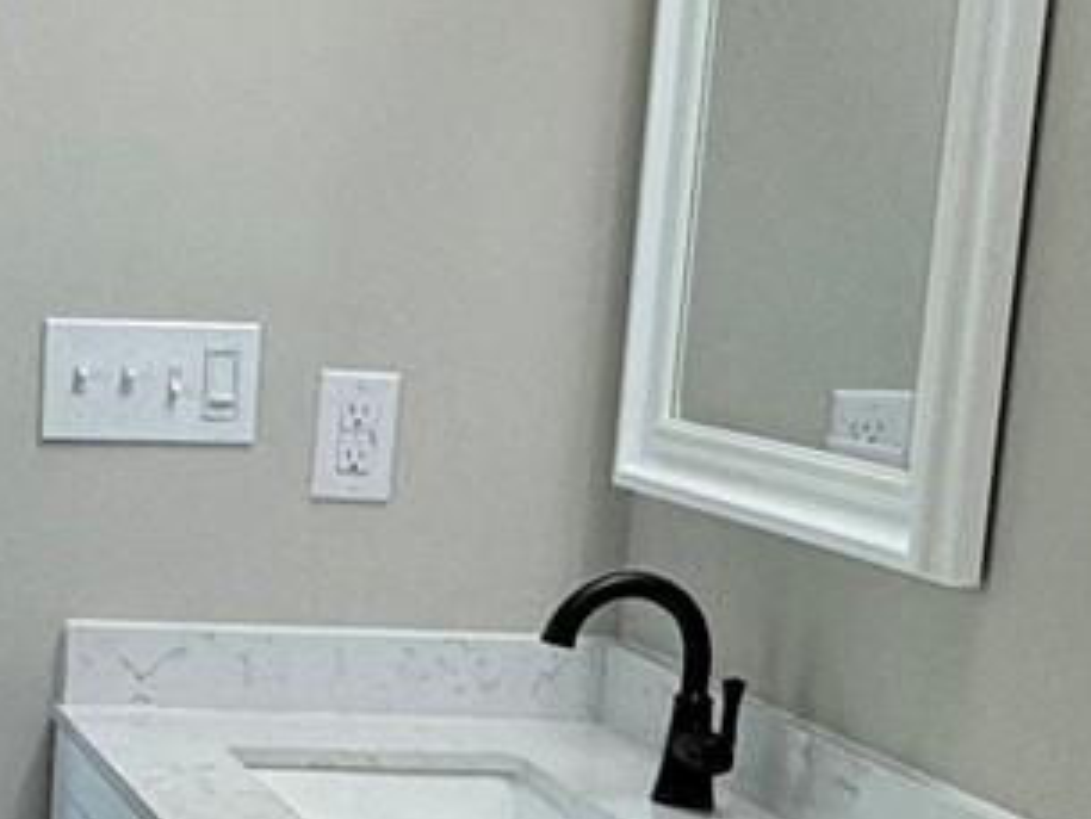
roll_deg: -2.6
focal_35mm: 94
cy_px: 790
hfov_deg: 20.2
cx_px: -14
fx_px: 2964
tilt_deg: -11.6
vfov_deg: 15.5
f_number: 2.2
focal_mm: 2.22
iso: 125
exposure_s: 1/120
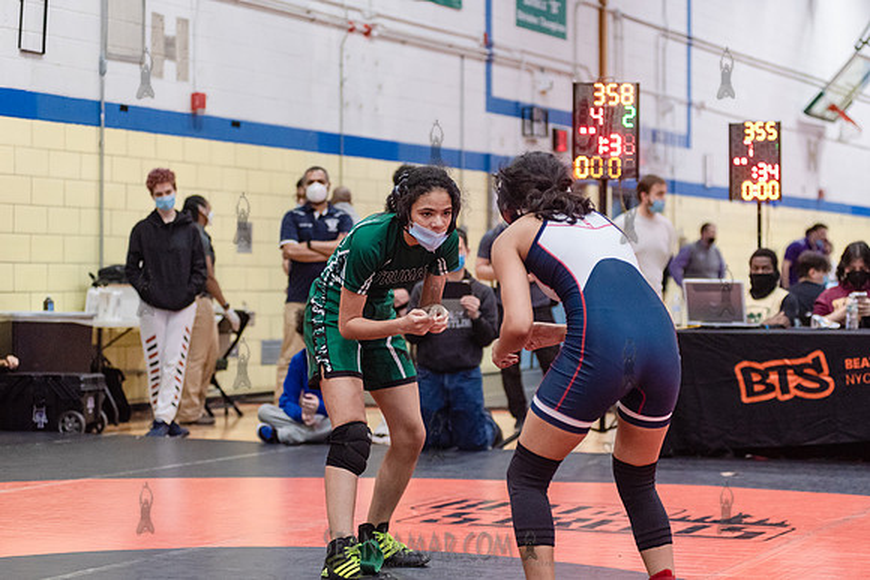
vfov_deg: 15.9
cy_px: 290
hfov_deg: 23.6
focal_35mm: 86
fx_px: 2081
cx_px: 435
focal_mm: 80
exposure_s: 1/400
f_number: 3.5
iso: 4000
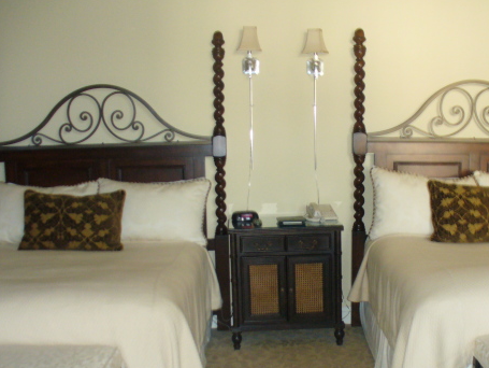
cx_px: 303
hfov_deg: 36.6
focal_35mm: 52
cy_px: 252
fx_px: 735
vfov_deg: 27.9
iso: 200
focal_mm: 6.1
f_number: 2.8
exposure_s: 1/30
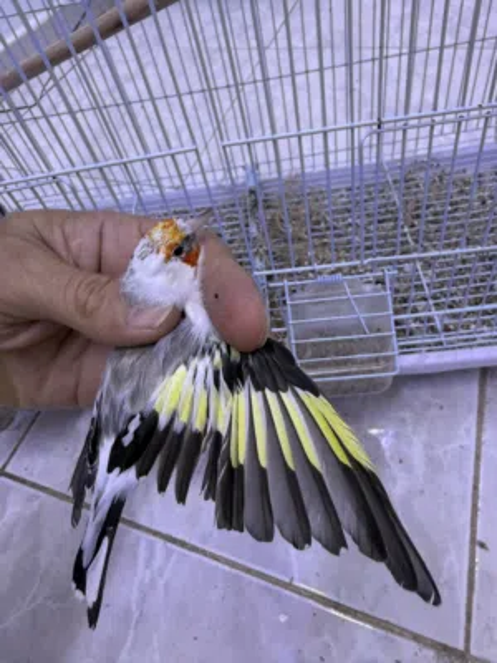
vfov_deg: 71.6
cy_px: 332
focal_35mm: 24
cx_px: 248
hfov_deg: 56.8
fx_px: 459
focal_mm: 2.22
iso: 160
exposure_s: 1/100
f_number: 2.2
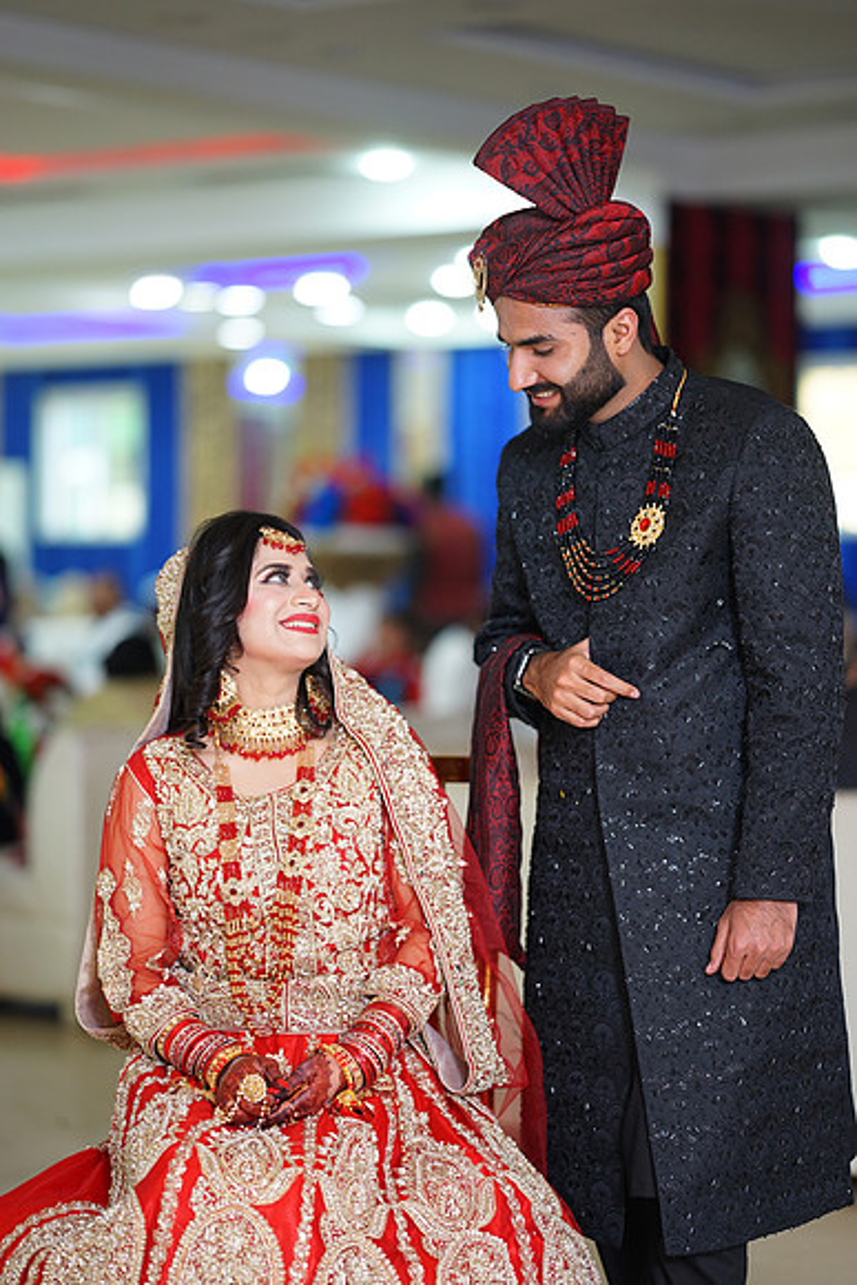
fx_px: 3033
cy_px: 642
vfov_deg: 23.9
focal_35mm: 85
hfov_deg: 16.1
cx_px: 428
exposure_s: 1/160
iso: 320
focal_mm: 85
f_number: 1.4
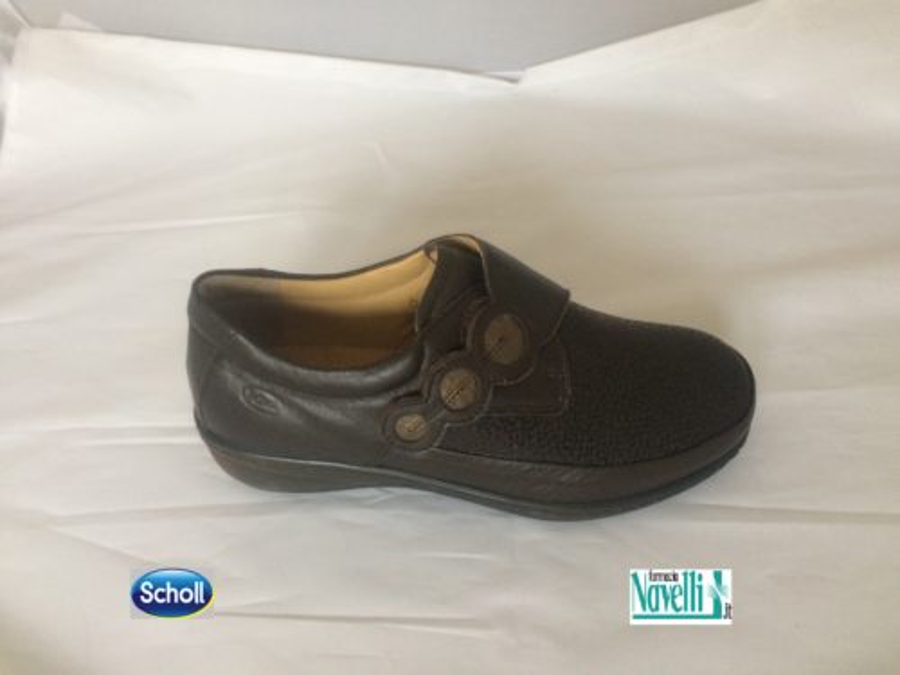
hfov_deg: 61.7
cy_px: 338
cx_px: 450
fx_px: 754
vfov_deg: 48.2
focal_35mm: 29
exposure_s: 1/33
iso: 250
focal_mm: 4.15
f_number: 2.2
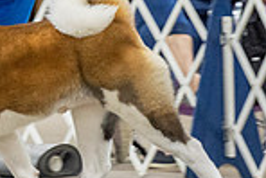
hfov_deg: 2.8
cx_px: -183
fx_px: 5406
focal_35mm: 731
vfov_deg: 1.9
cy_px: -12
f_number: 2.8
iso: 3200
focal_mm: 187
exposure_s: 1/200
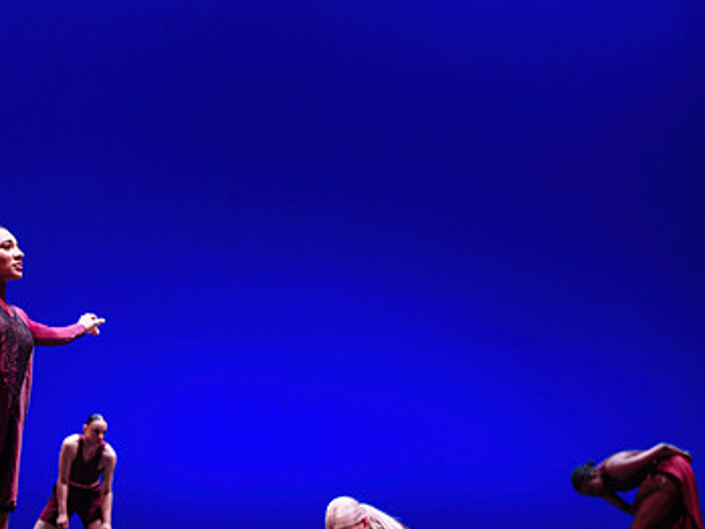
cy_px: 443
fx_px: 1182
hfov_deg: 33.0
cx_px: 244
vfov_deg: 24.7
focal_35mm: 58
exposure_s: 1/250
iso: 2500
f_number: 2.8
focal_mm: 30
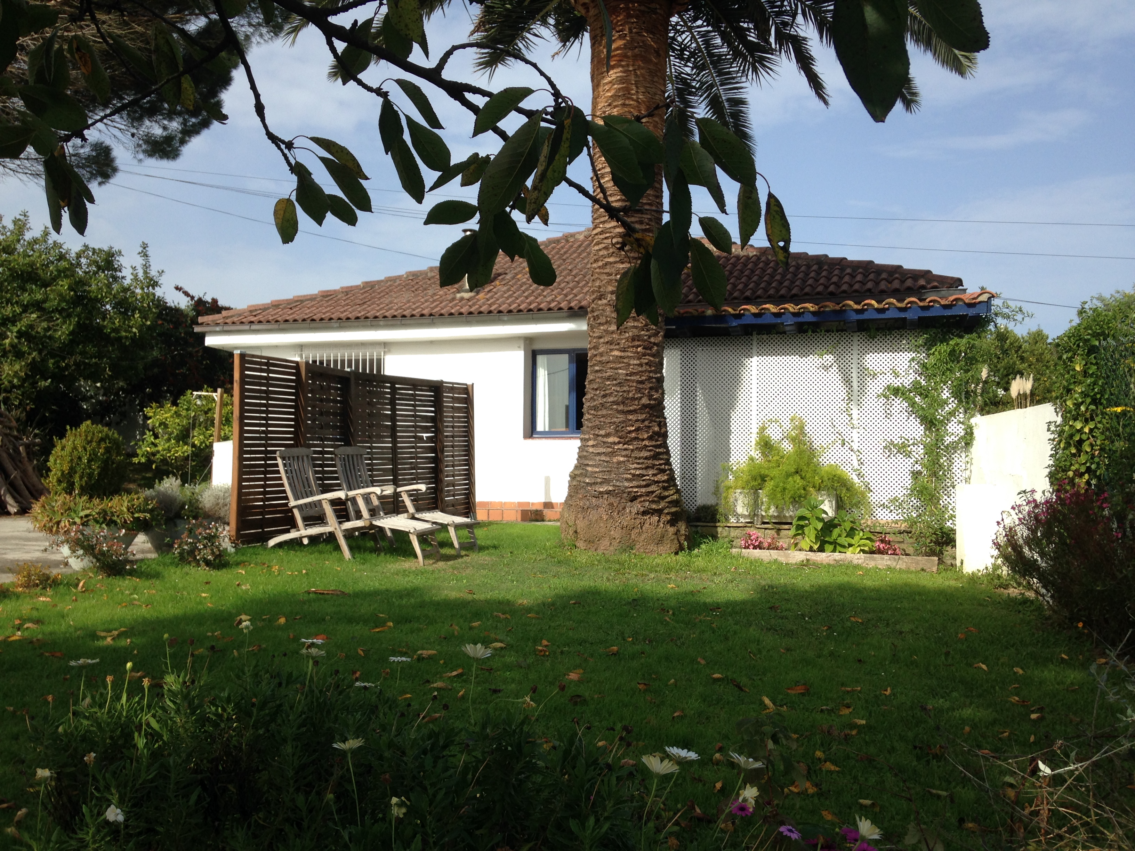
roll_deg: -0.3
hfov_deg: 55.4
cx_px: 568
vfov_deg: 42.9
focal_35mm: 33
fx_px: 1082
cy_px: 426
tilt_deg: +2.1
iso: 50
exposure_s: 1/1232
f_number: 2.4
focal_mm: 4.12
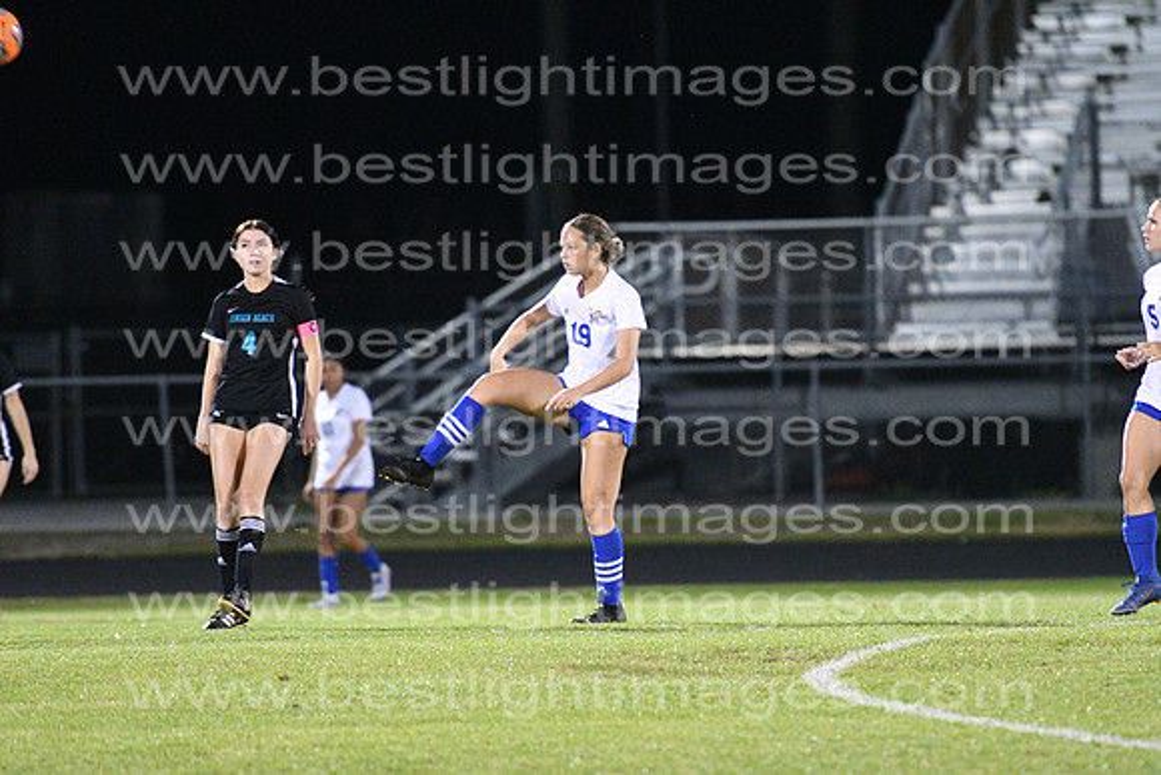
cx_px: 580
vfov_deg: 4.6
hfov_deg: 6.9
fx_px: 9677
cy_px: 388
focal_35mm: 300
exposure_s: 1/800
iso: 9000
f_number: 2.8
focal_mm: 200
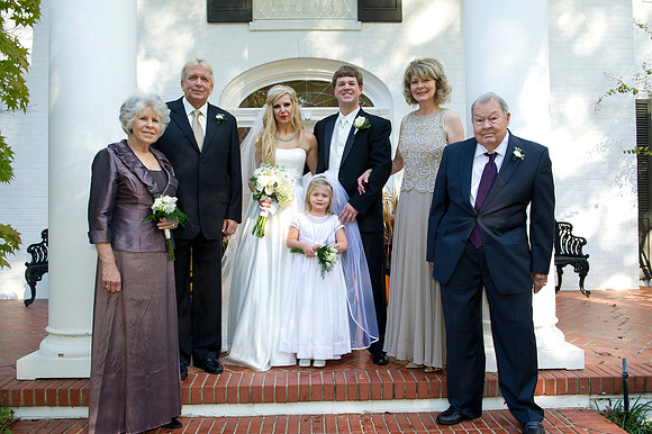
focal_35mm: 29
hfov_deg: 63.7
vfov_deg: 44.9
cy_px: 217
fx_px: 525
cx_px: 326
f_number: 5.6
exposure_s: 1/200
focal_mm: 29
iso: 500
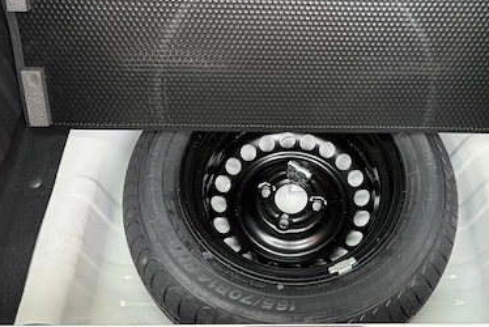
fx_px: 544
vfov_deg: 32.7
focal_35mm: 40
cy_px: 77
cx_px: 301
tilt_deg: -50.3
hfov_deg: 48.0
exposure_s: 1/168
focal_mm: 6.76
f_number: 1.78
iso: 125
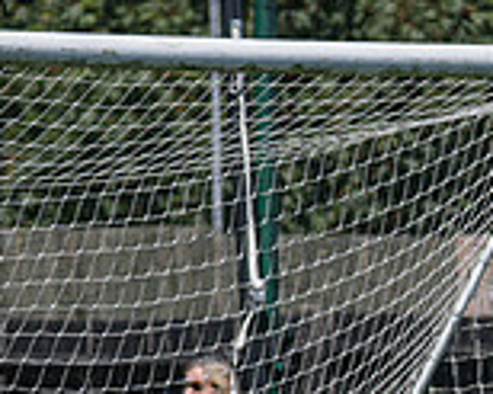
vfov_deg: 1.6
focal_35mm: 955
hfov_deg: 2.0
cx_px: 554
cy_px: 503
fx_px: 13925
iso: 320
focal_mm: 155
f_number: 4
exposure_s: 1/5000
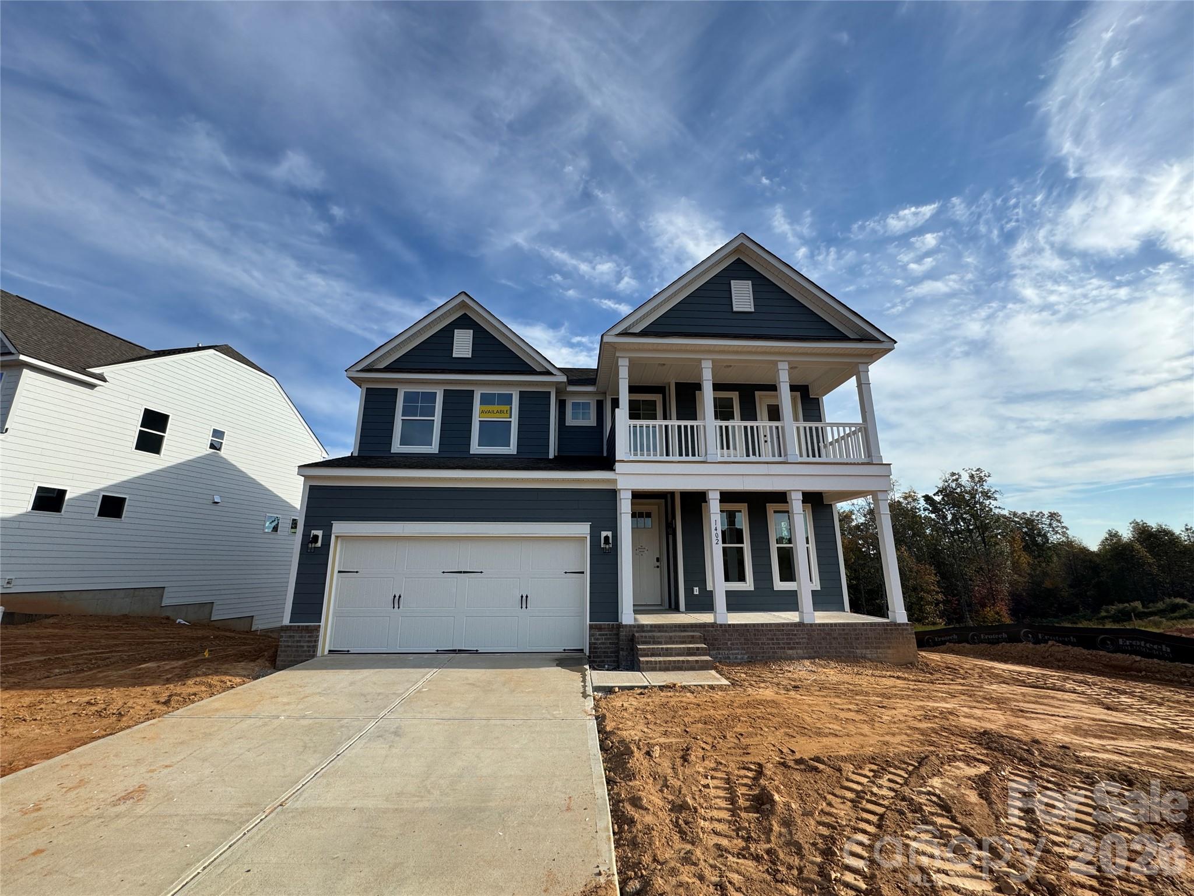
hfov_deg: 102.1
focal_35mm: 14
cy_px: 448
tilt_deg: +13.9
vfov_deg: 85.7
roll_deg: +0.0
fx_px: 483
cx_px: 597
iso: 40
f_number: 2.2
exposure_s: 1/1299
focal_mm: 2.22
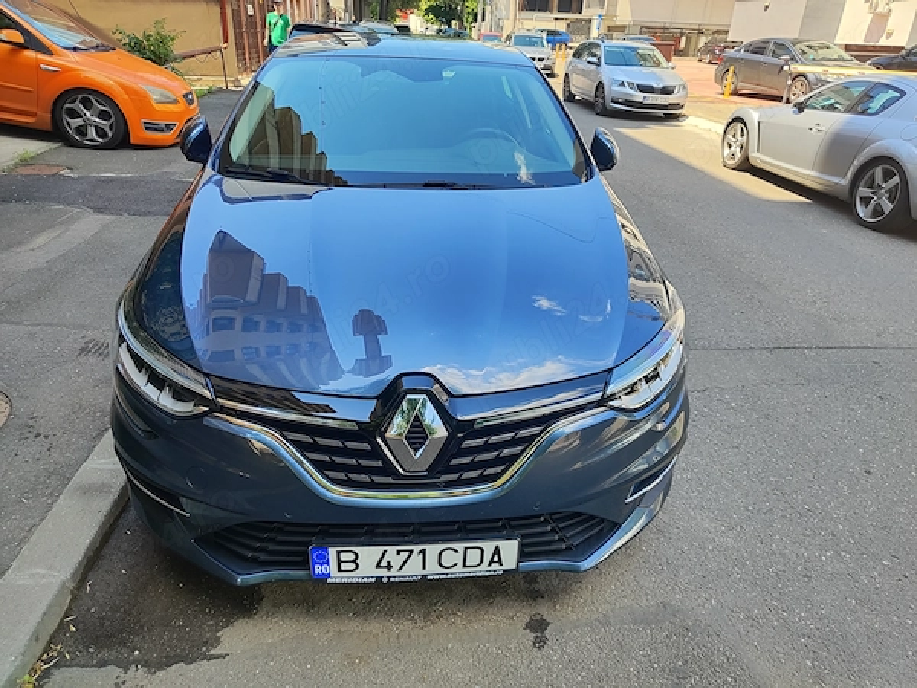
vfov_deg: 58.9
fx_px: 609
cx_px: 458
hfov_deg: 73.9
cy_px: 344
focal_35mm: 23
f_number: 1.88
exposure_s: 1/182
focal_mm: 5.59
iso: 50
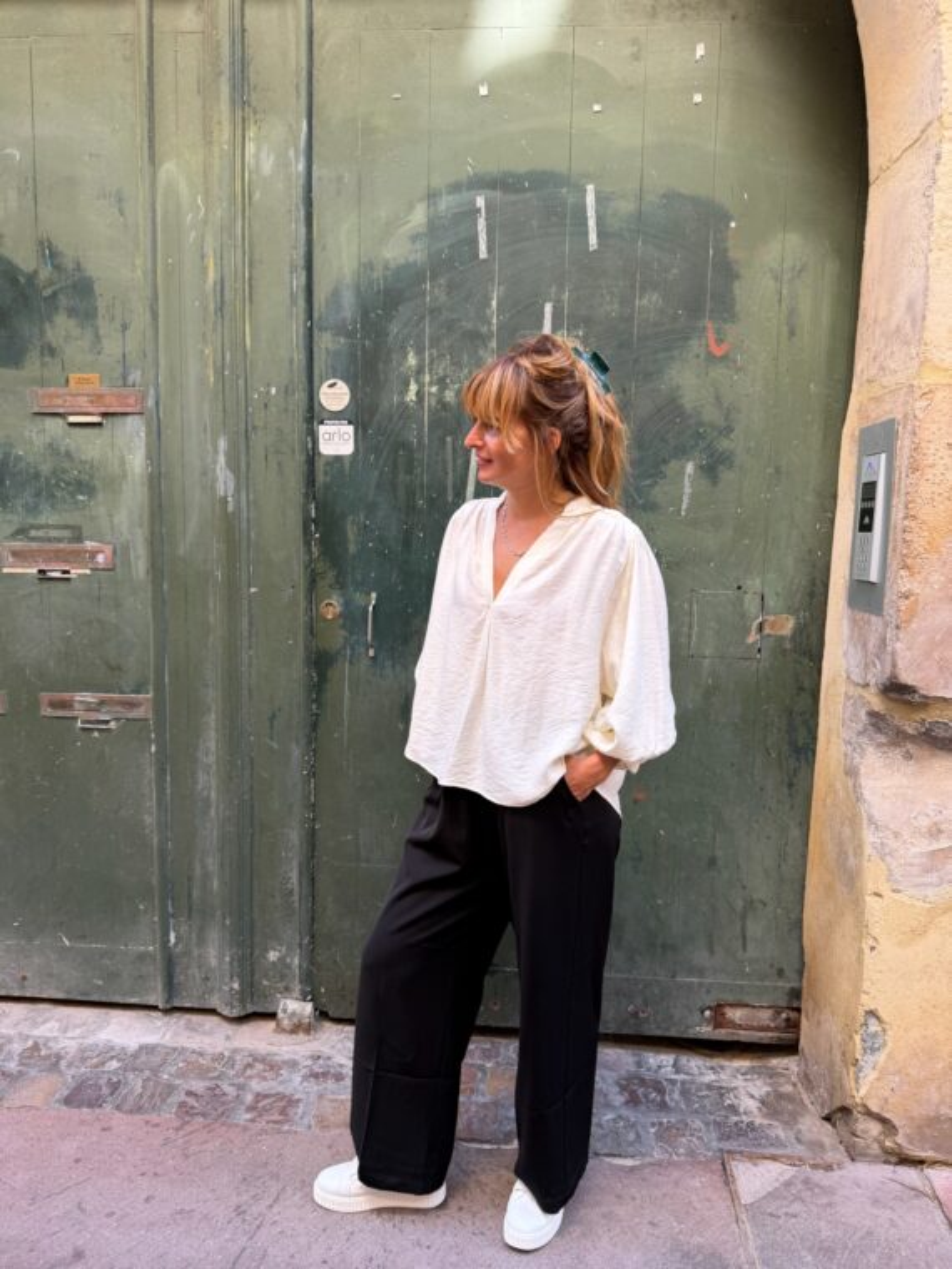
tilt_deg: -7.1
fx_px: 880
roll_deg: -1.4
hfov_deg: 56.8
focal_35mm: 24
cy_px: 634
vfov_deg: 71.6
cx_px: 476
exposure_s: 1/121
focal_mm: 6.76
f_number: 1.78
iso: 80
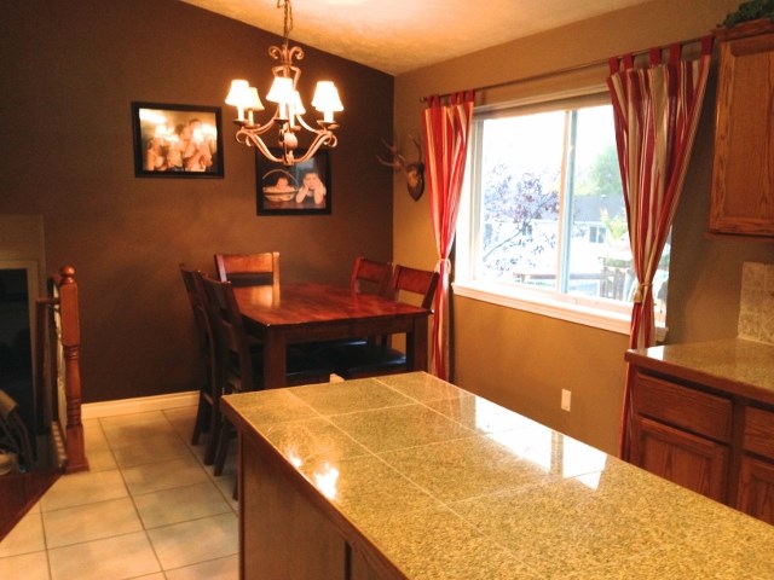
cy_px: 290
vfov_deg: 42.9
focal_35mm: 33
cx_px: 387
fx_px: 738
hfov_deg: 55.4
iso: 125
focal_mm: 4.12
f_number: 2.4
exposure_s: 1/20
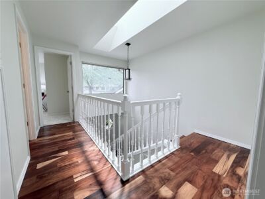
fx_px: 107
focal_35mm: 14
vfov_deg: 85.7
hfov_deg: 102.1
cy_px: 100
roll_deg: -0.8
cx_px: 132
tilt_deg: -5.4
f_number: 2.2
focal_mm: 2.22
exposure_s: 1/120
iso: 64
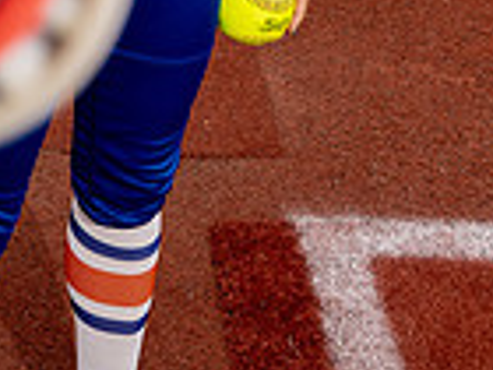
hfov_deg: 18.1
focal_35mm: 108
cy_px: -412
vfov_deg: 11.9
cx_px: 116
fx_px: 1538
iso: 125
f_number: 8
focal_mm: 35
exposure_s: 1/250
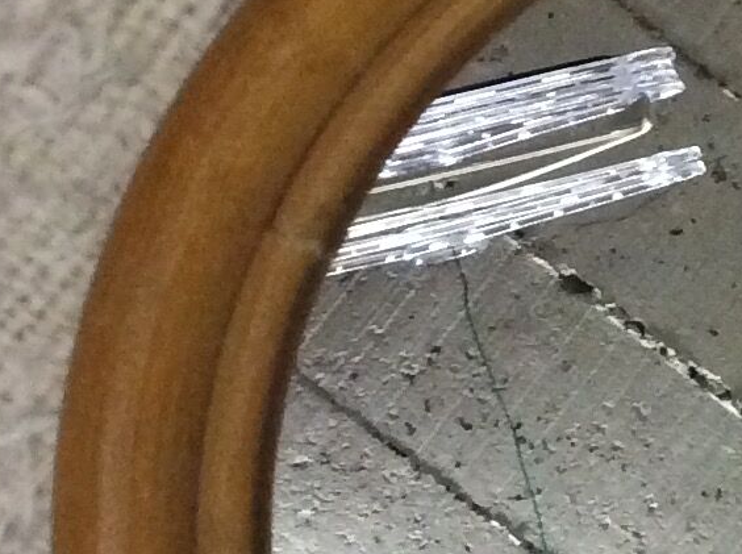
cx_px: 1104
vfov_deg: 10.1
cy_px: 376
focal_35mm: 147
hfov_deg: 12.8
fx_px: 3146
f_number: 2.4
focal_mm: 3.3
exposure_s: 1/25
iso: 320
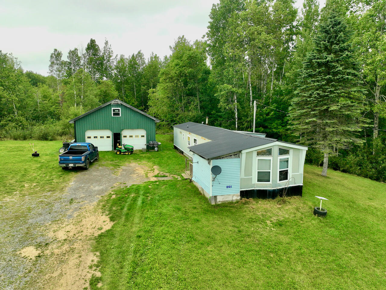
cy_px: 145
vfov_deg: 56.8
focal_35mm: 24
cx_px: 193
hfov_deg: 71.6
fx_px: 268
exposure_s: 1/1250
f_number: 2.8
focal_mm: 12.29
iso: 330
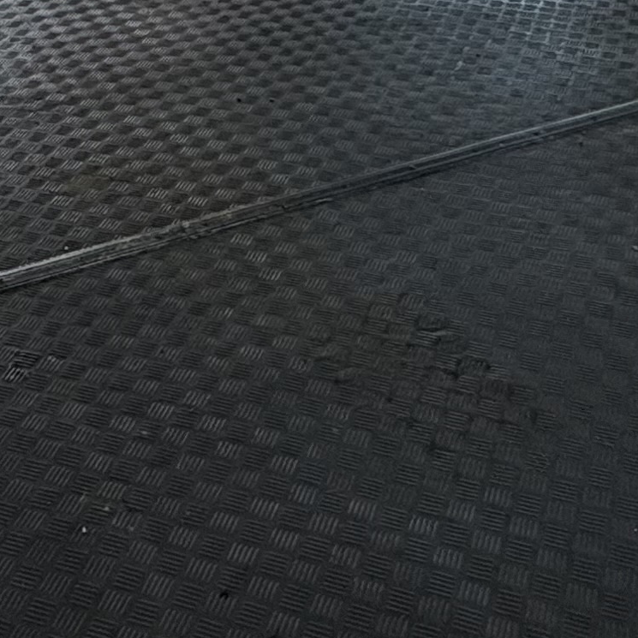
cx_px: 163
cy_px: -467
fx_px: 1397
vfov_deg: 19.9
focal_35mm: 67
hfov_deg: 25.4
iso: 64
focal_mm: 2.22
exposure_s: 1/240
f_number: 2.2
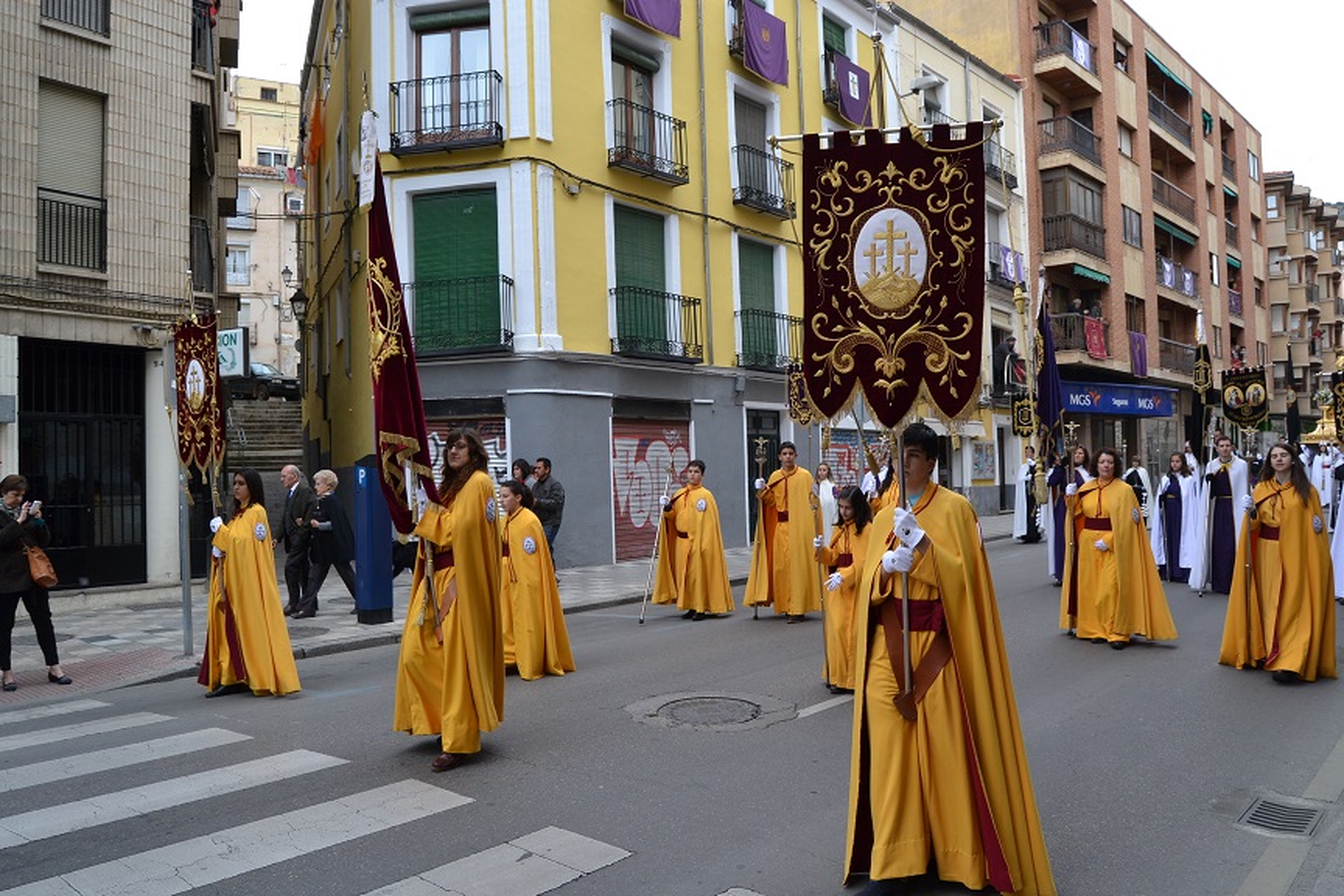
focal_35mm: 27
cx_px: 672
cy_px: 448
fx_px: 1008
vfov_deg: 47.9
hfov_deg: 67.4
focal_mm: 18
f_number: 8
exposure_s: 1/100
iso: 400
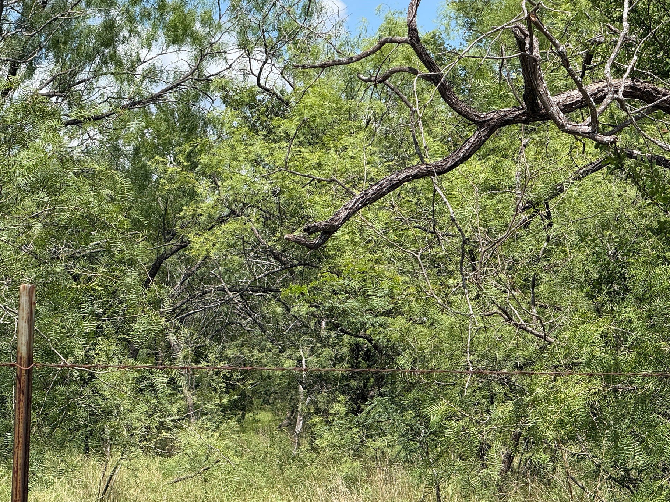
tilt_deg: +2.8
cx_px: 344
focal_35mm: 135
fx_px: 2613
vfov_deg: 11.0
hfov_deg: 14.6
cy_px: 236
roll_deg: -0.5
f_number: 2.8
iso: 50
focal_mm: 15.66
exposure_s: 1/1206
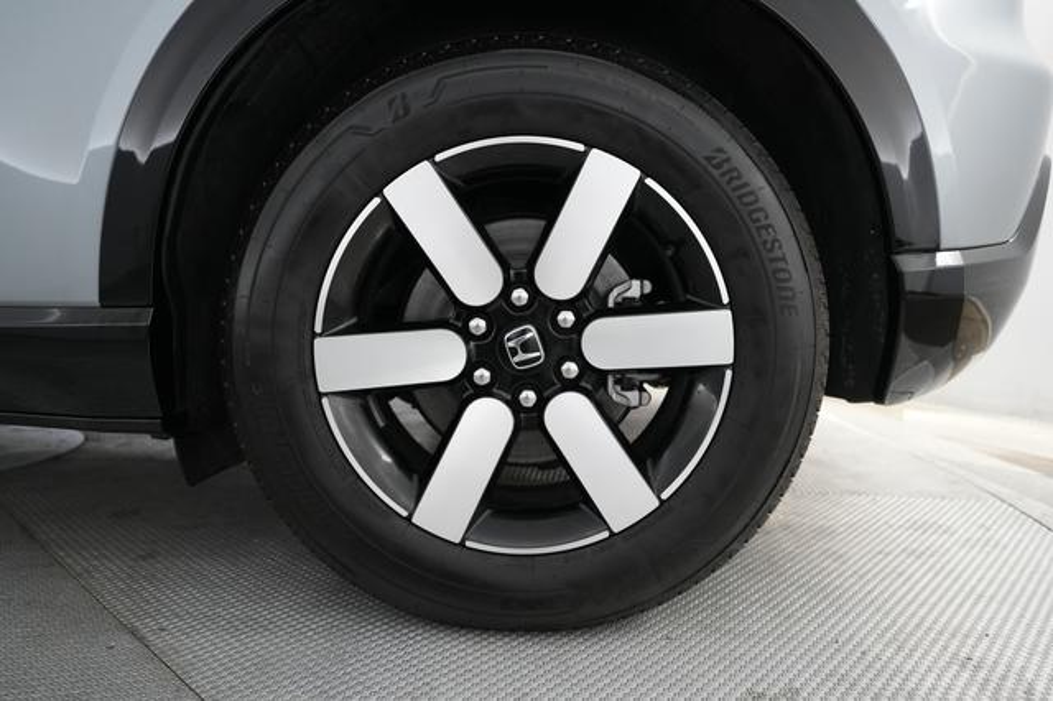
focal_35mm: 24
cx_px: 526
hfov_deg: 73.8
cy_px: 350
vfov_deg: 53.1
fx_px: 702
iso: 3200
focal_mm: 24
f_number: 2.8
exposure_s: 1/160
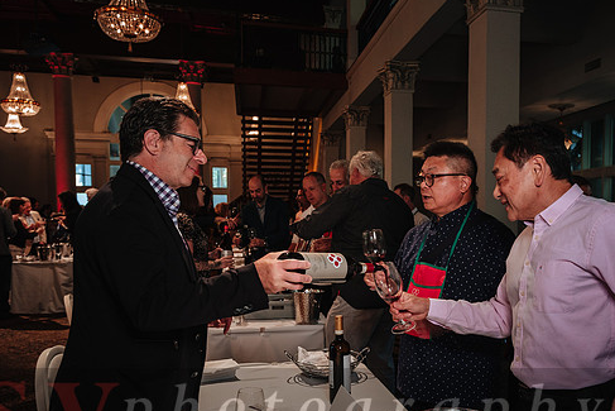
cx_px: 395
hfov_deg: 56.3
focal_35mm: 33
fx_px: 564
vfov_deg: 39.6
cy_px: 265
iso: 800
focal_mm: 15.9
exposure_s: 1/30
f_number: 5
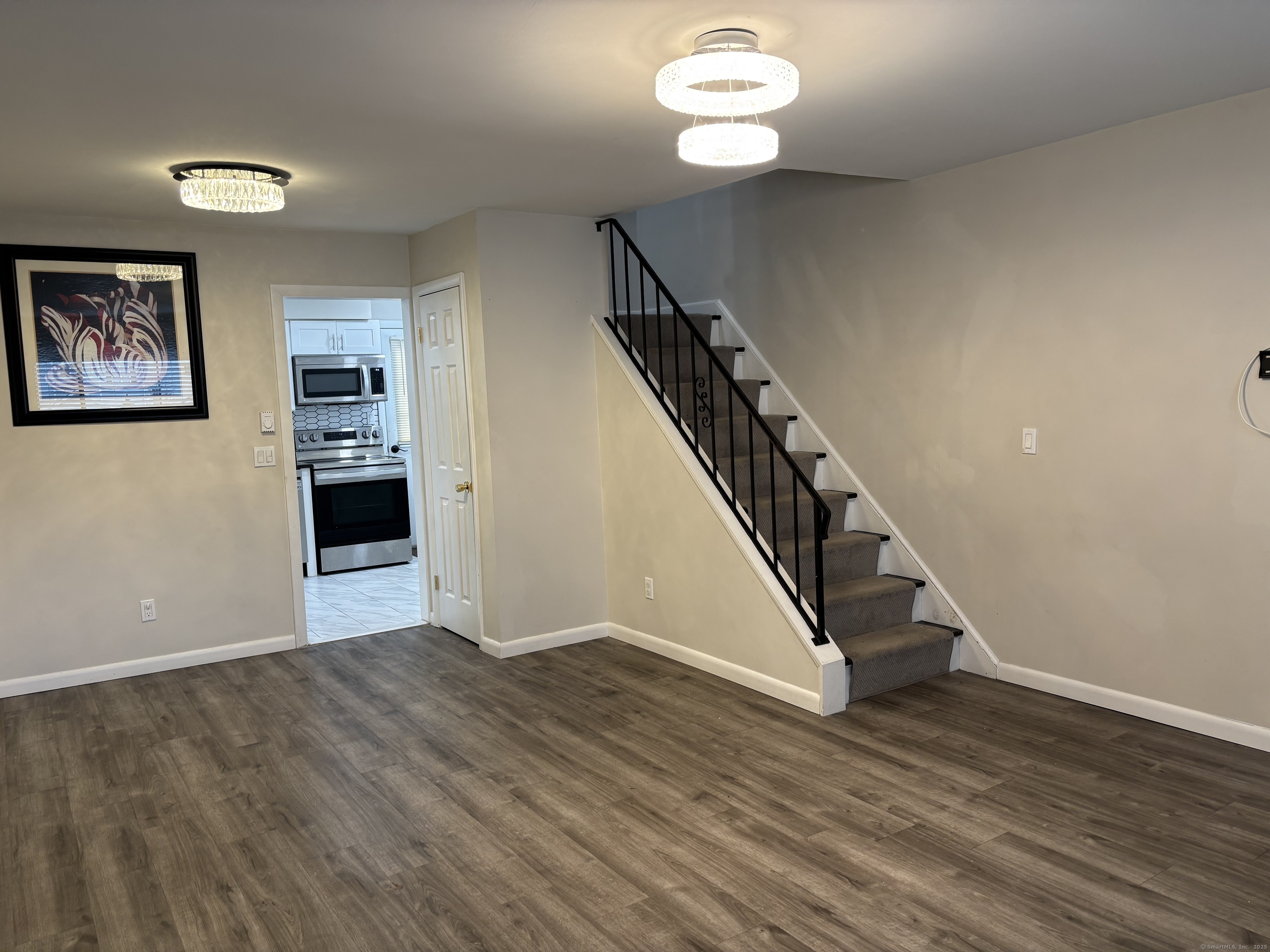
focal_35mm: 26
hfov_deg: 67.3
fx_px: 954
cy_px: 476
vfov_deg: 53.1
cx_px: 635
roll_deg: +2.3
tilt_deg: -6.6
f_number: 1.6
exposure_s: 1/60
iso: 80
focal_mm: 5.96
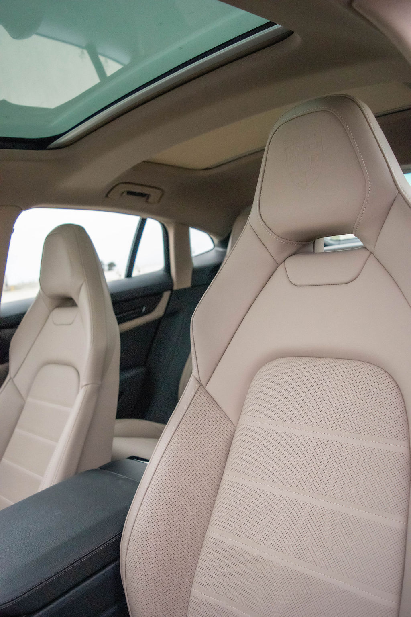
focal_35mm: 27
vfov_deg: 67.4
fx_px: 462
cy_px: 308
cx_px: 206
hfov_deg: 47.9
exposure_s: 1/500
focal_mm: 18
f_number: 3.5
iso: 2200
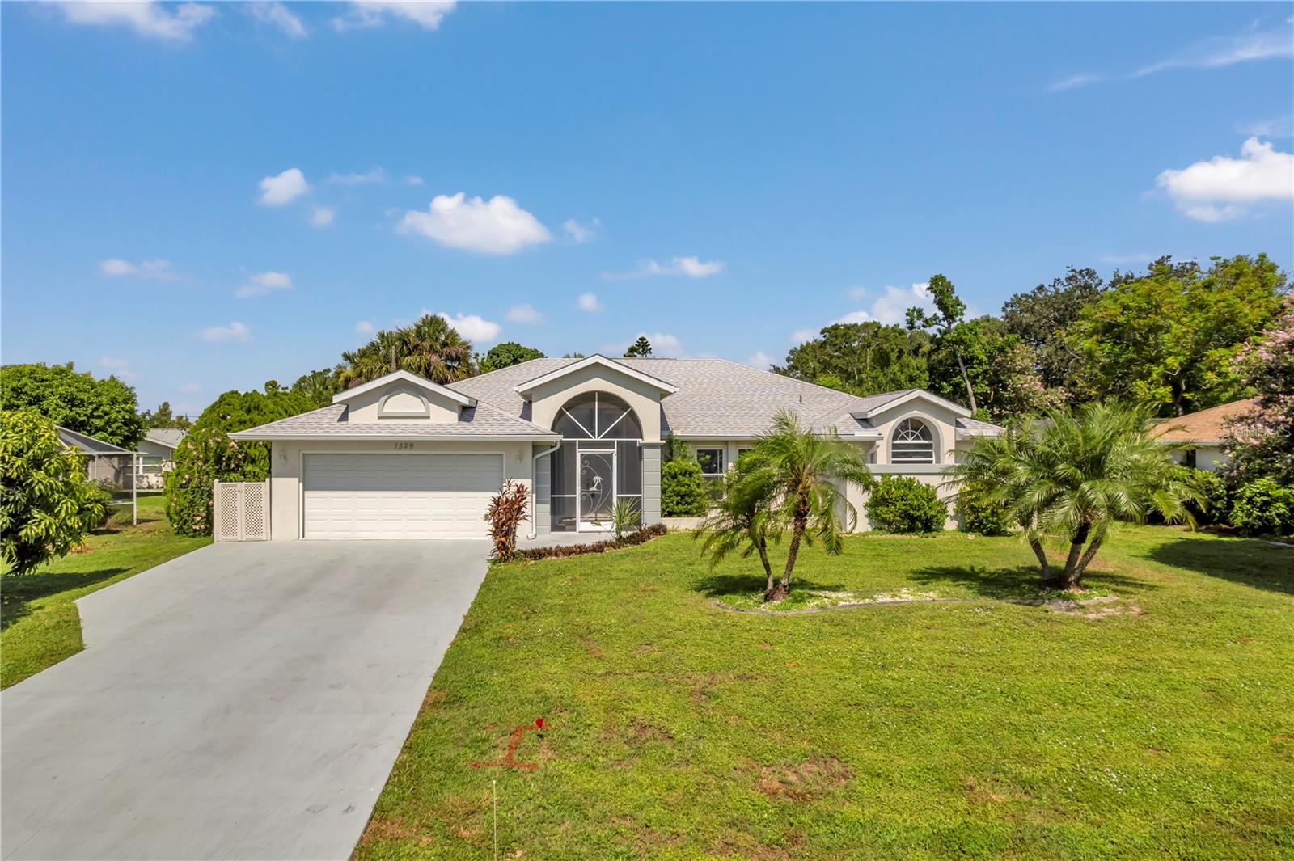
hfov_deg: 78.6
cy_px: 430
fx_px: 790
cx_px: 647
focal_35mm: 22
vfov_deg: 57.2
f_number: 2.8
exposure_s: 1/240
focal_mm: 8.38
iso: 100
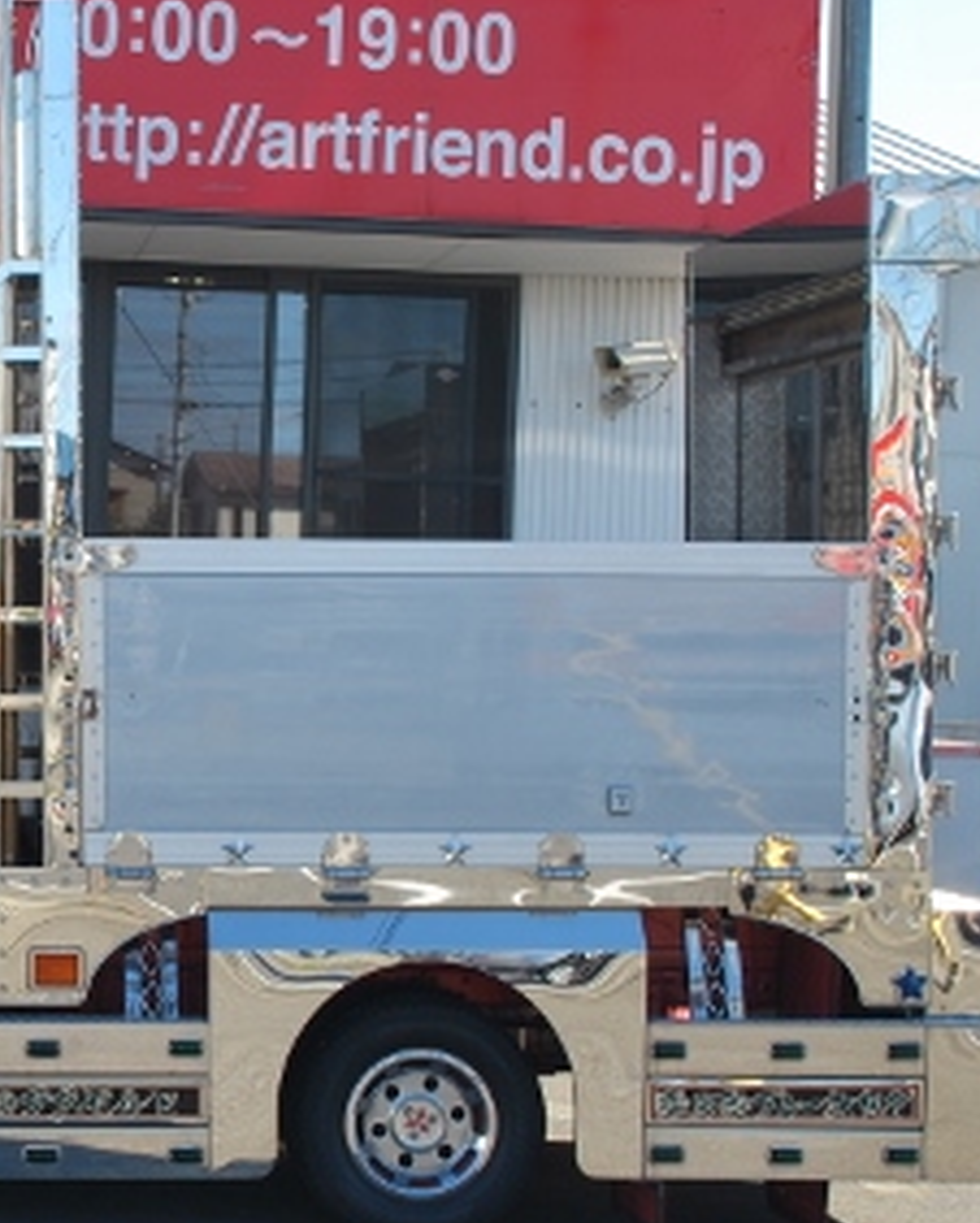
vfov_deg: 23.0
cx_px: -108
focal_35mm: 83
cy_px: 625
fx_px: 3006
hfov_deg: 17.8
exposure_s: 1/160
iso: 100
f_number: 6.3
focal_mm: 26
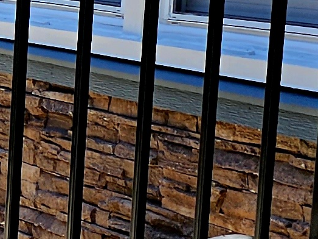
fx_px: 1616
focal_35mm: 176
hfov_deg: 9.7
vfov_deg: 8.4
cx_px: -500
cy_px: 153
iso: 10
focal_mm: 6.3
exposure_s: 1/526
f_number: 1.7
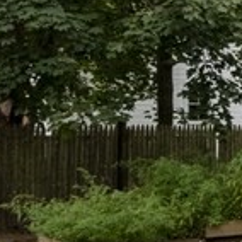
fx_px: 775
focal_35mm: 98
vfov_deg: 17.7
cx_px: 716
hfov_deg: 11.3
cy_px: 124
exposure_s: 1/8000
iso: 2000
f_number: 8
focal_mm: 16
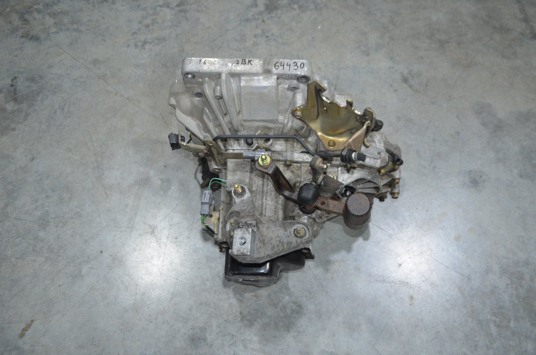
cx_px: 268
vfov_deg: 39.8
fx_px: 490
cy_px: 178
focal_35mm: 33
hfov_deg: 57.3
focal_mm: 22
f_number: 3.8
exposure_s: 1/60
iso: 560
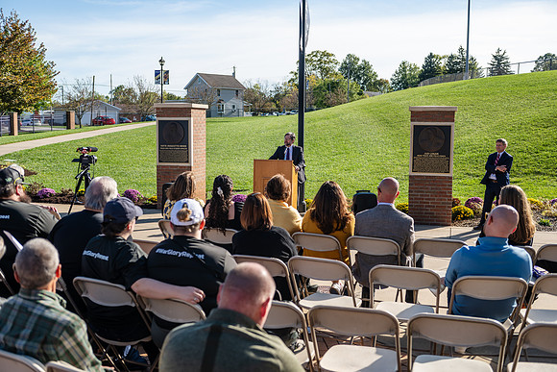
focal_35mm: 40
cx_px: 278
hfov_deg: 48.4
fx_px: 619
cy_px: 186
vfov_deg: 33.4
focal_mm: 40
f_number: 3.2
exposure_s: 1/640
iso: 80
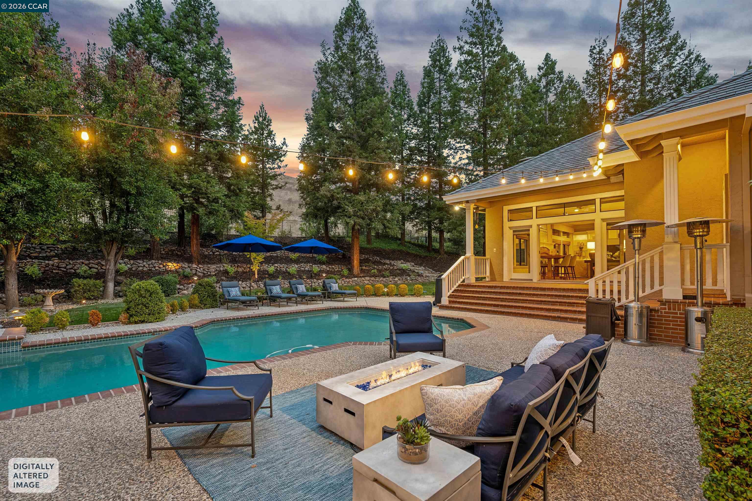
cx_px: 376
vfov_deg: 73.7
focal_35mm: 16
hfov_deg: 96.7
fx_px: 334
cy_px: 250
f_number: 5.6
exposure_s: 1/15
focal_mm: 16
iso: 2000
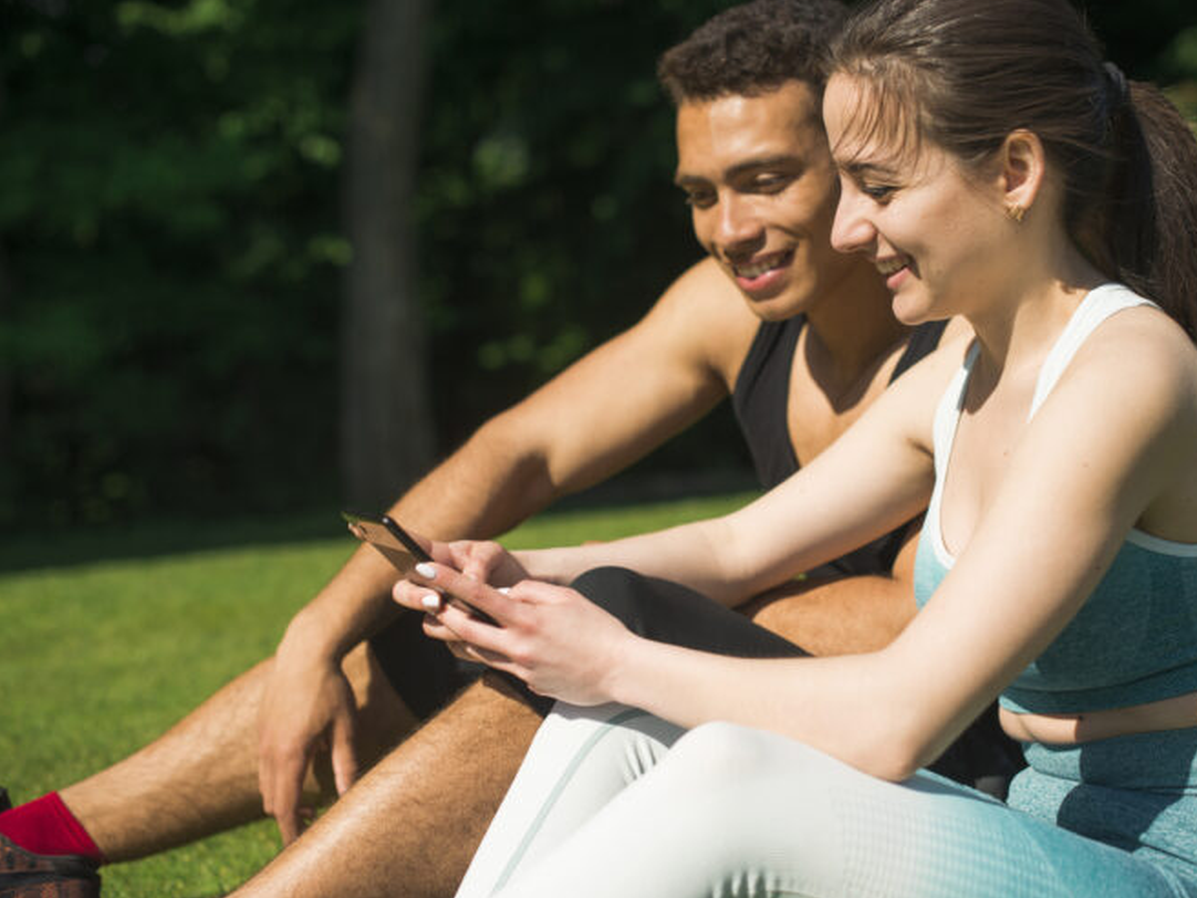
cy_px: 443
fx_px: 1902
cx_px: 666
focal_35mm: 55
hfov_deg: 34.9
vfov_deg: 26.6
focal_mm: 50
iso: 320
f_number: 2.8
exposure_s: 1/3200
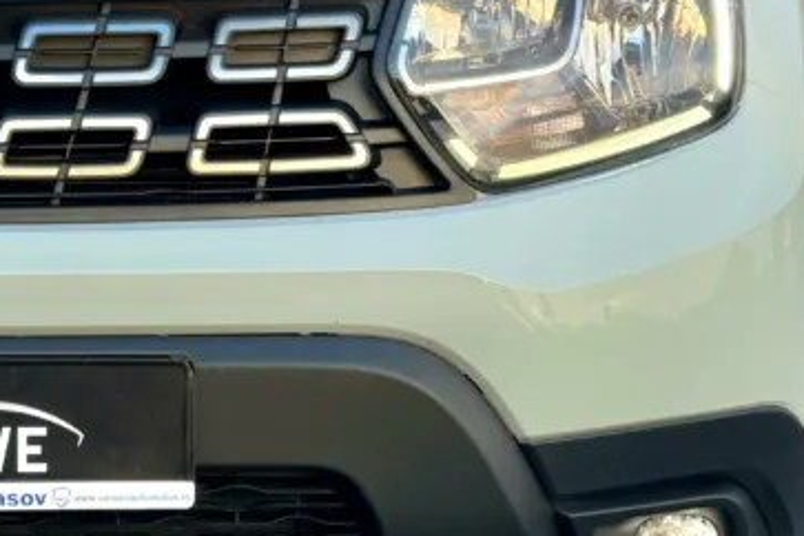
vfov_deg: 4.7
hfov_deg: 7.0
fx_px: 6543
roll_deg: +0.4
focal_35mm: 293
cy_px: 47
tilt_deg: -4.7
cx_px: -115
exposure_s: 1/109
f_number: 2.8
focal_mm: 16.89
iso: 80
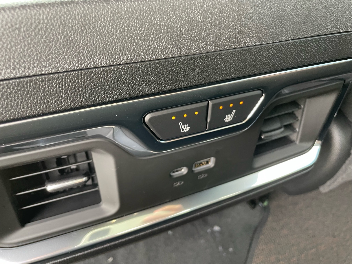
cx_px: 176
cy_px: 132
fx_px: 264
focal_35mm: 26
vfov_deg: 53.1
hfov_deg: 67.3
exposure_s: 1/60
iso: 200
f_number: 1.6
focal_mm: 4.2
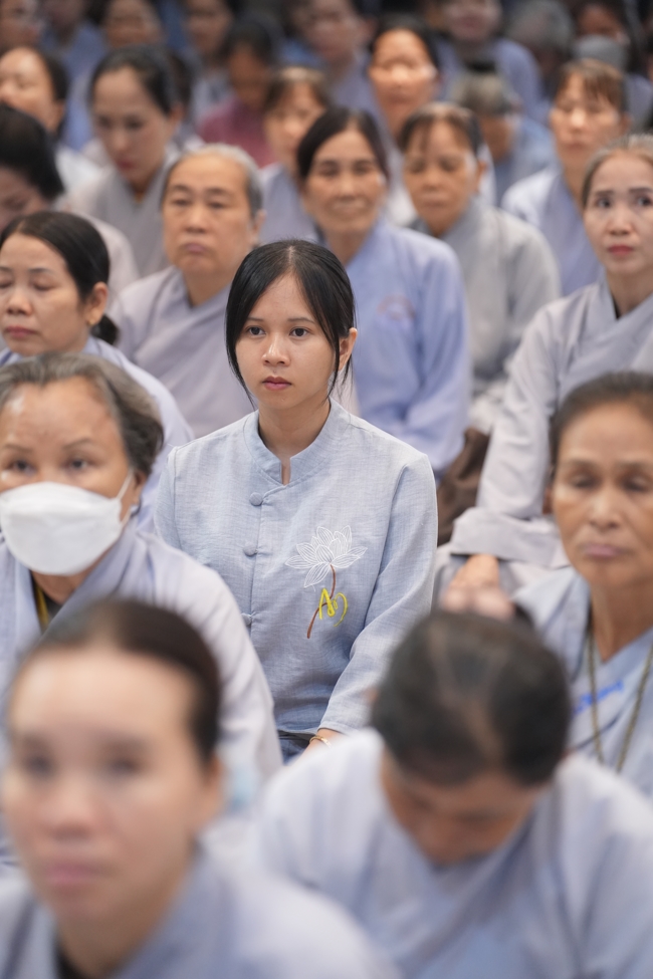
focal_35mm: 150
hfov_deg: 9.1
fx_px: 4081
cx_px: 326
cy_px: 490
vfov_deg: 13.7
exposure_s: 1/200
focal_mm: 150
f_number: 2.8
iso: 3200
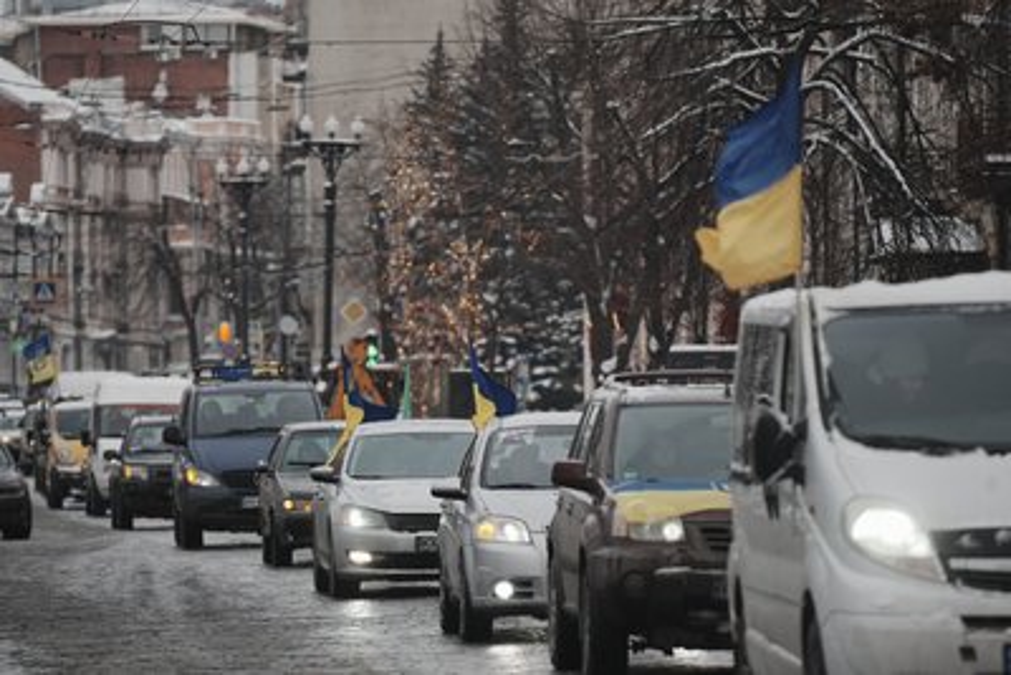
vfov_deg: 4.6
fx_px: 8428
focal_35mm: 300
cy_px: 338
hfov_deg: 6.9
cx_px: 506
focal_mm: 300
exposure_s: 1/833
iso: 400
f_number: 5.6
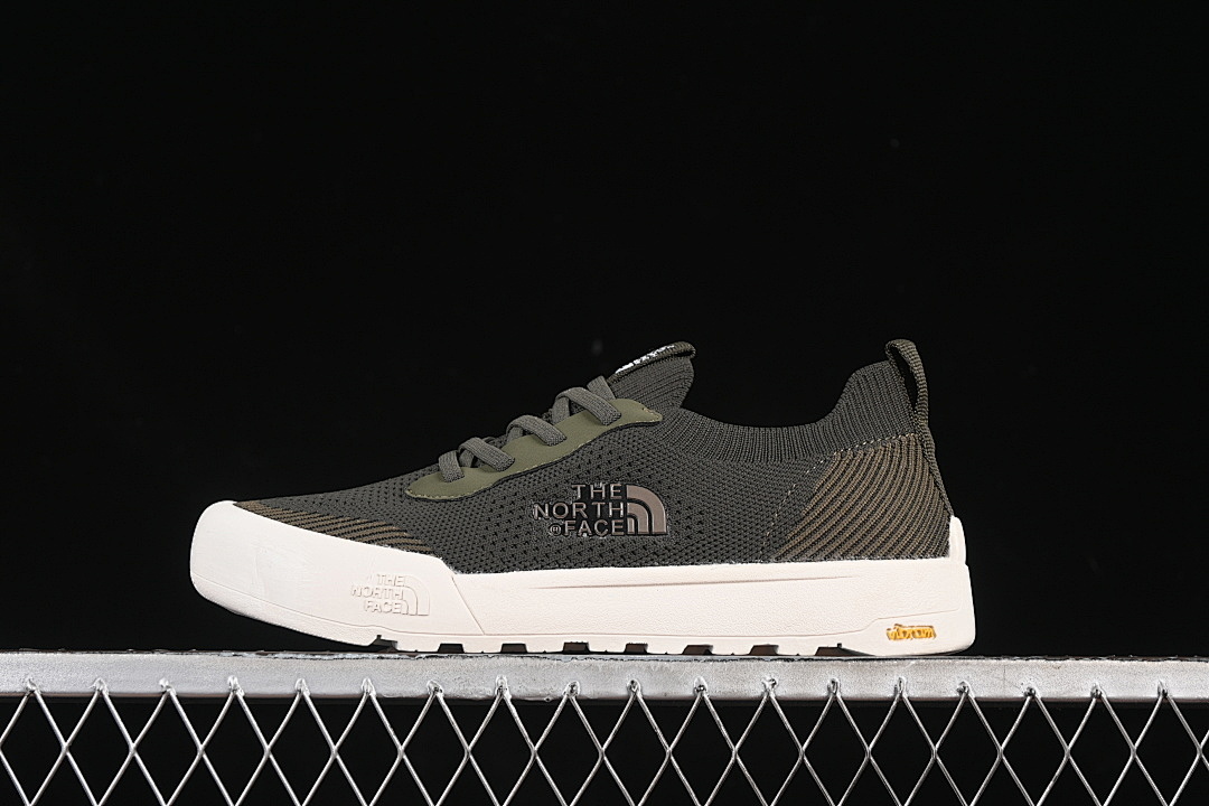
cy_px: 403
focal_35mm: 75
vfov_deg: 18.2
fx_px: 2519
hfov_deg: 27.0
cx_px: 604
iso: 160
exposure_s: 1/60
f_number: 6.3
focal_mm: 50
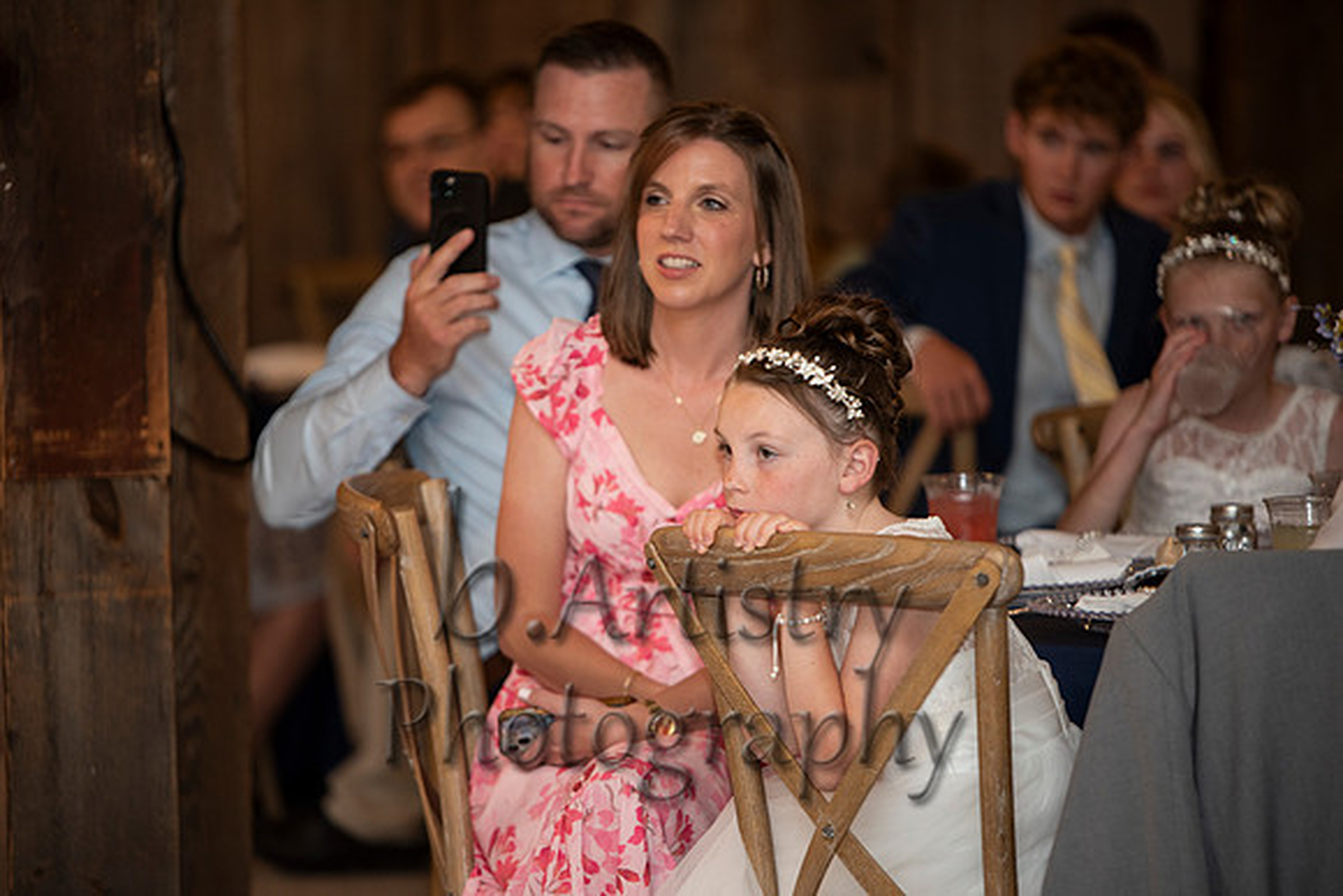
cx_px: 672
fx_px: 7463
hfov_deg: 10.3
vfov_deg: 6.9
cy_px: 448
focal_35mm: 200
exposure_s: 1/160
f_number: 2.8
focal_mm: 200
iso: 640
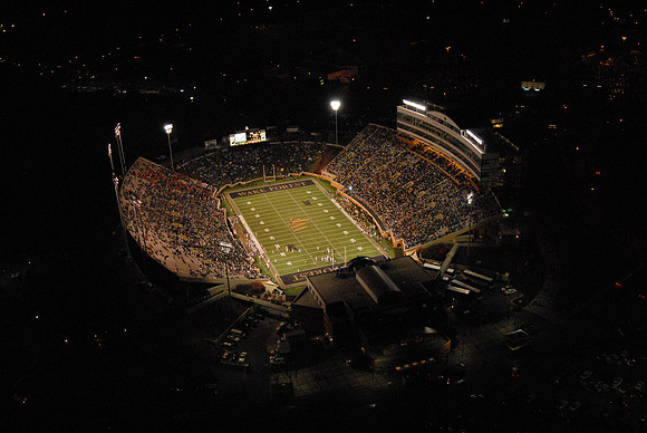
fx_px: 648
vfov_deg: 37.0
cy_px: 216
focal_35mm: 36
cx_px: 324
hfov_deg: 53.1
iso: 1600
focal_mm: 24
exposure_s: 1/160
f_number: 5
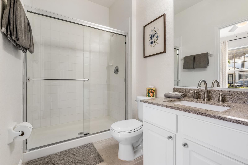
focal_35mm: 16
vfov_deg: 73.7
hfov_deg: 96.7
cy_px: 82
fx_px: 110
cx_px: 124
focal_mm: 16
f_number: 8
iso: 100
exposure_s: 1
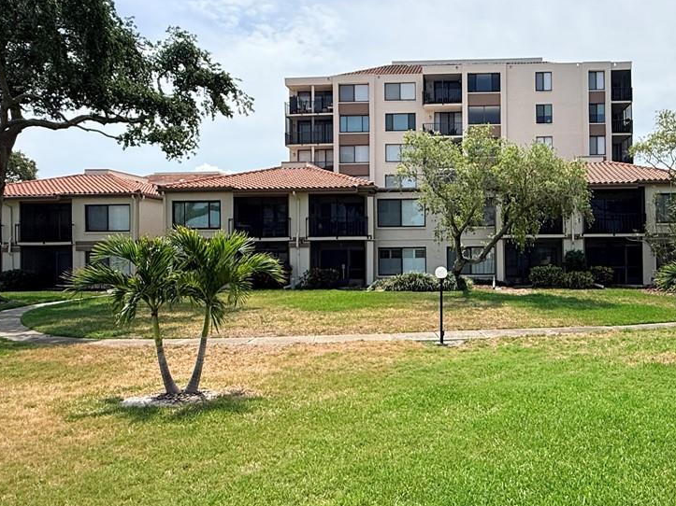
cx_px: 457
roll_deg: +0.8
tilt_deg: +1.6
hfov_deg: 56.9
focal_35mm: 31
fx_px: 605
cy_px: 244
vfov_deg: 45.4
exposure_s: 1/2611
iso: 50
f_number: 2.2
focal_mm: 2.22
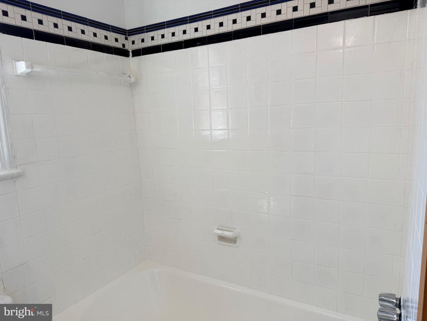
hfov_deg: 71.6
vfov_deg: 56.8
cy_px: 160
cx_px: 214
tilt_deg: -8.4
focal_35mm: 24
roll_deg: +2.4
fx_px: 296
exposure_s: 1/120
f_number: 1.78
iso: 80
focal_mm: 6.76
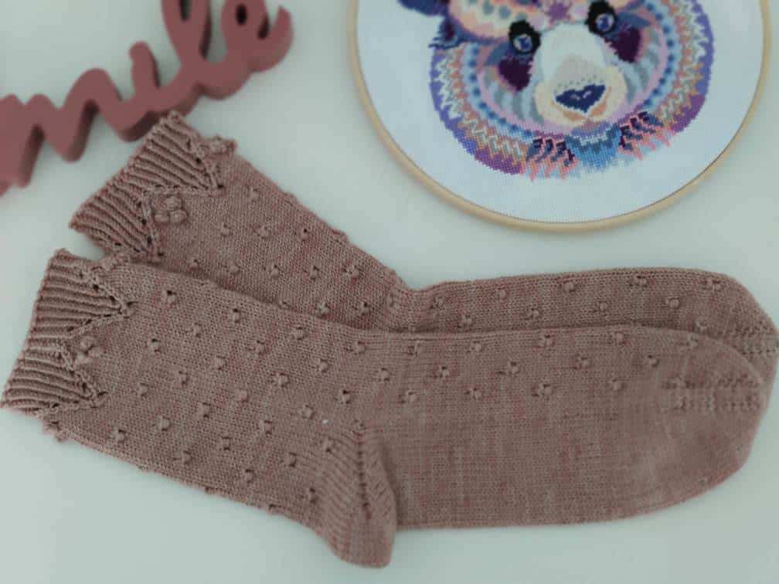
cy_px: 292
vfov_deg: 35.1
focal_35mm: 41
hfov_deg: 45.8
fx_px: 923
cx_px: 390
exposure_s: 1/33
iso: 770
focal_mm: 8.16
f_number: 2
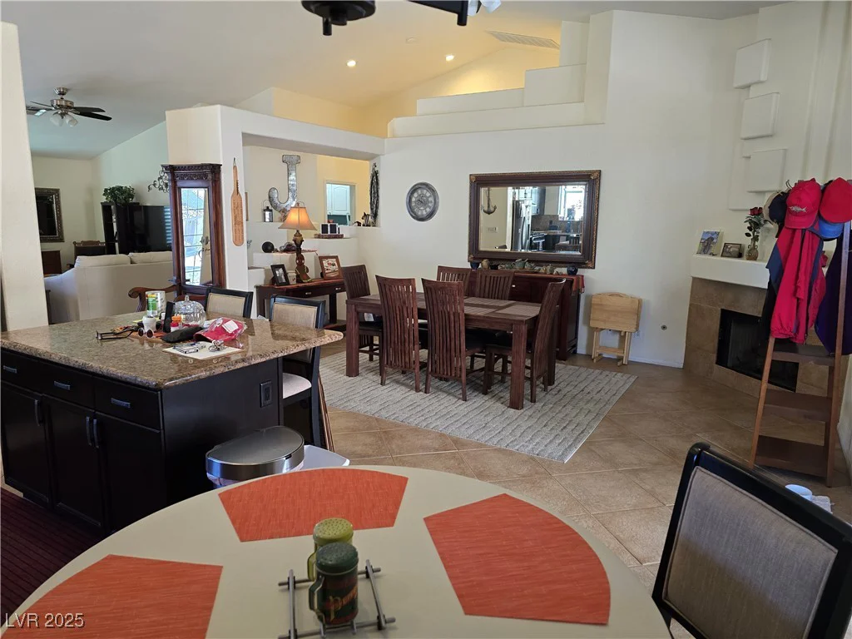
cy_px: 320
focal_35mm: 23
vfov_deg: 58.9
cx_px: 426
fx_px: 566
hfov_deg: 73.9
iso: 320
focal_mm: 6.3
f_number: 1.7
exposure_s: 1/120
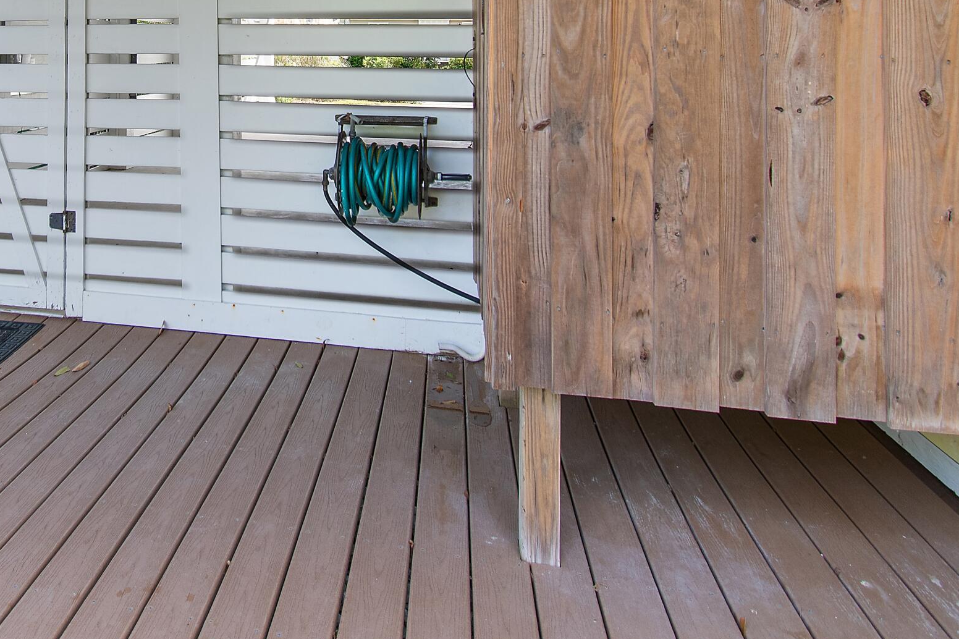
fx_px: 772
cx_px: 232
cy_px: 39
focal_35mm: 29
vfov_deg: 40.7
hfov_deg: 60.0
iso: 100
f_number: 4.5
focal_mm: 10
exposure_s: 1/80
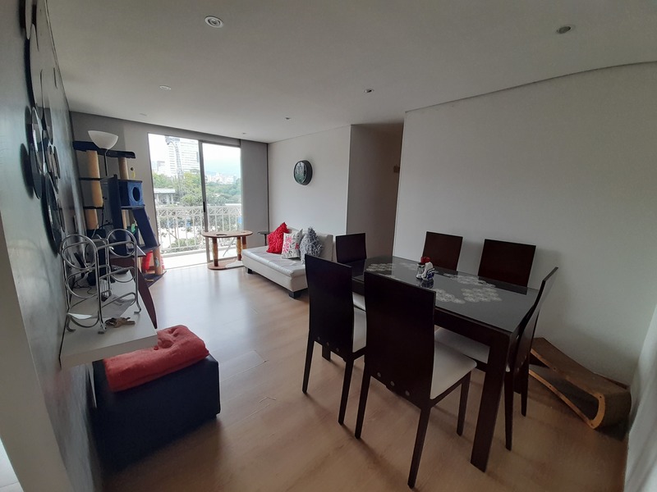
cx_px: 328
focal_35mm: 13
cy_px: 246
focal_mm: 1.42
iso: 80
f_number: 2.2
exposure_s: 1/100
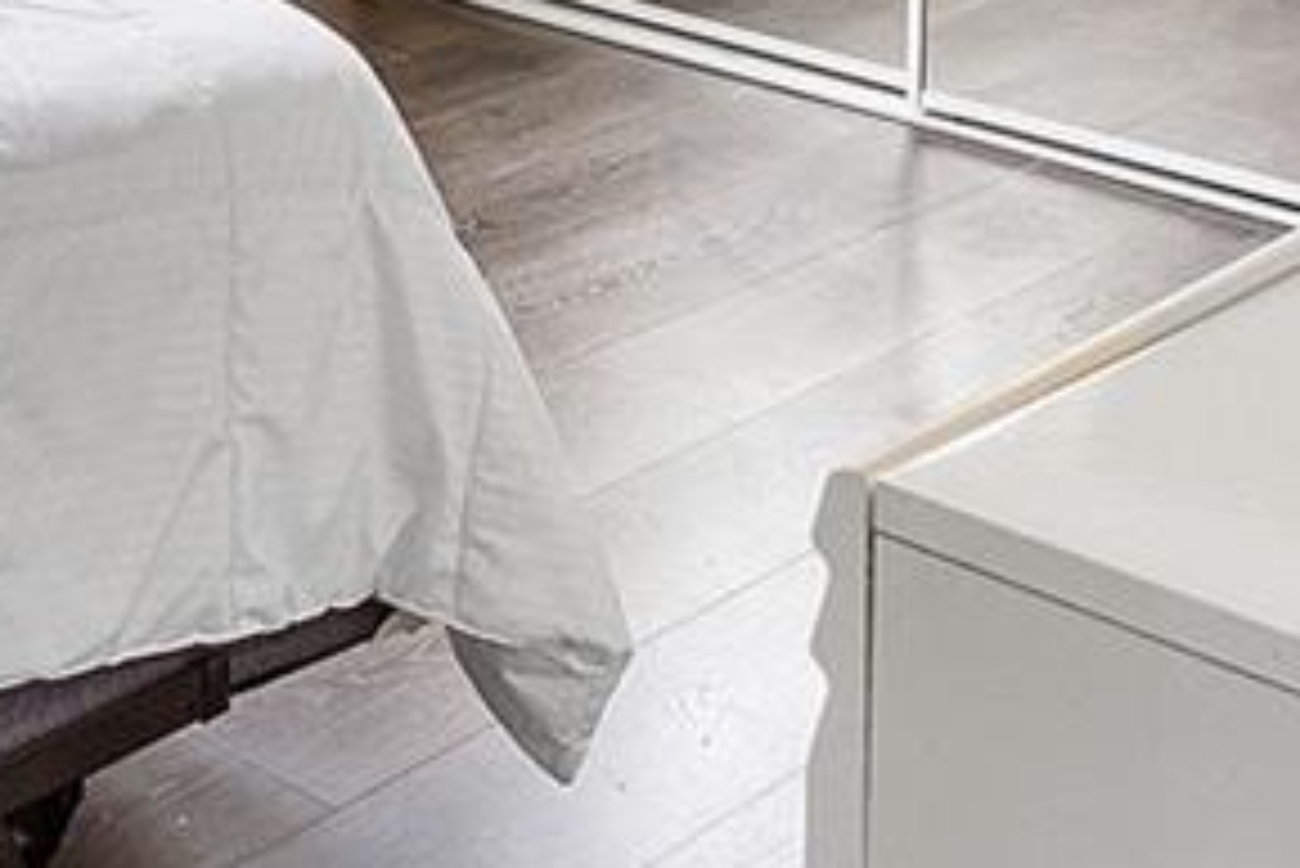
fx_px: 2999
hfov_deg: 23.5
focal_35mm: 83
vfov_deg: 13.9
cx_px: 13
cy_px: -868
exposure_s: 1/10
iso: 160
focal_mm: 10
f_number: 11
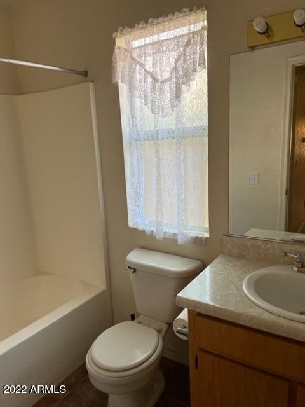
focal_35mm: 26
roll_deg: +3.1
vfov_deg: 67.3
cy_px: 204
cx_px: 152
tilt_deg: -11.6
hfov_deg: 53.1
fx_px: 305
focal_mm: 5.7
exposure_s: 1/106
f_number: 1.5
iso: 125
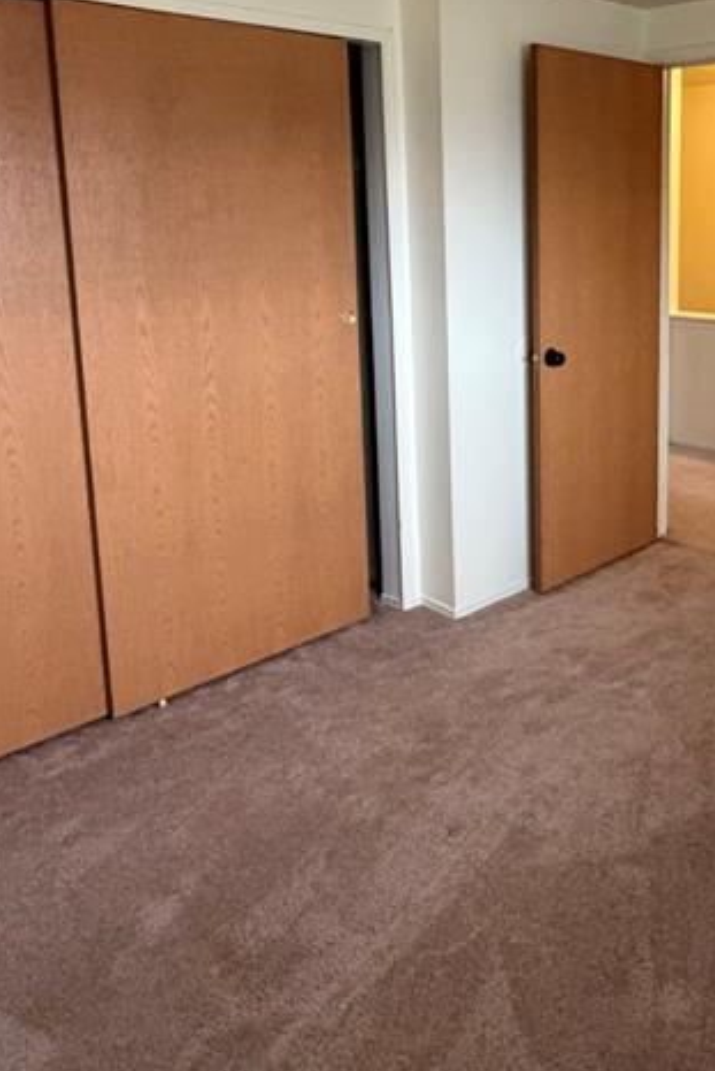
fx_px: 953
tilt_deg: -8.2
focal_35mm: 32
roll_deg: +0.1
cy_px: 354
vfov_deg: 57.4
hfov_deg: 39.4
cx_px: 577
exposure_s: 1/60
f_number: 2.2
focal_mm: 2.22
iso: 640
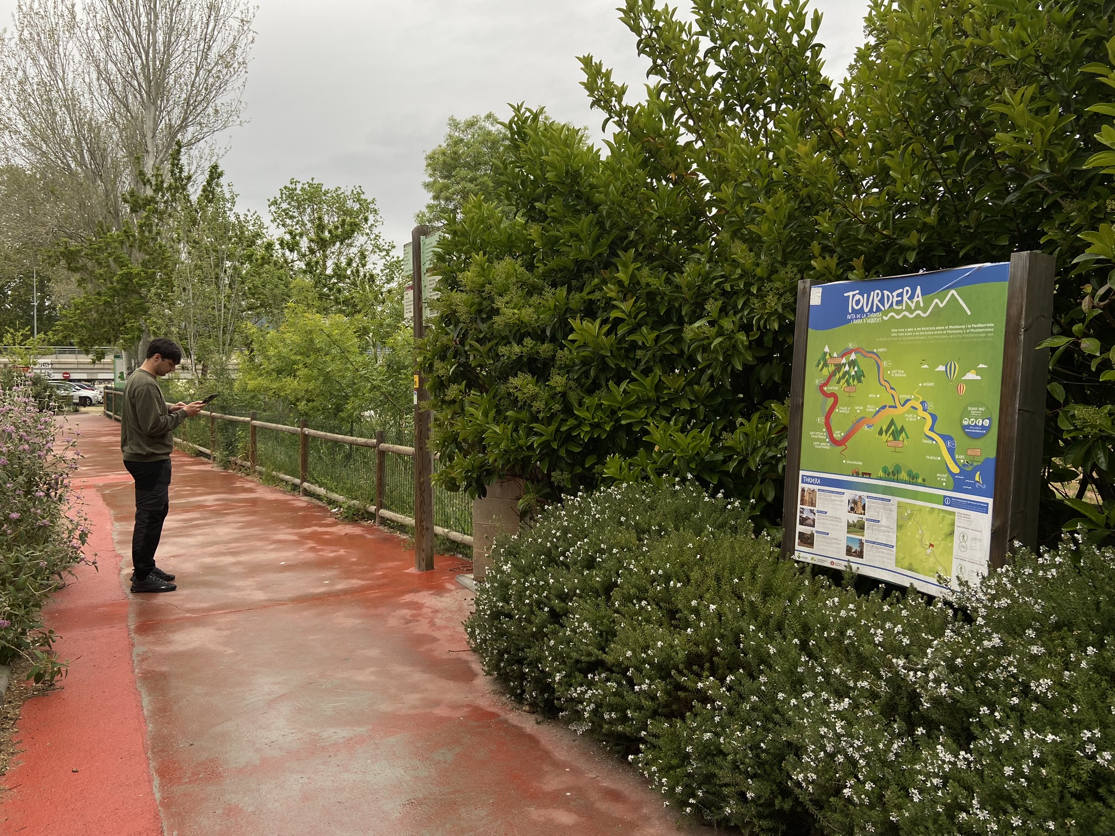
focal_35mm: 26
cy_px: 418
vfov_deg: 53.1
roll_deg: -1.8
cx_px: 558
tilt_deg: -3.6
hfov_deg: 67.3
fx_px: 837
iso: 32
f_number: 1.8
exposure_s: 1/414
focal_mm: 4.25
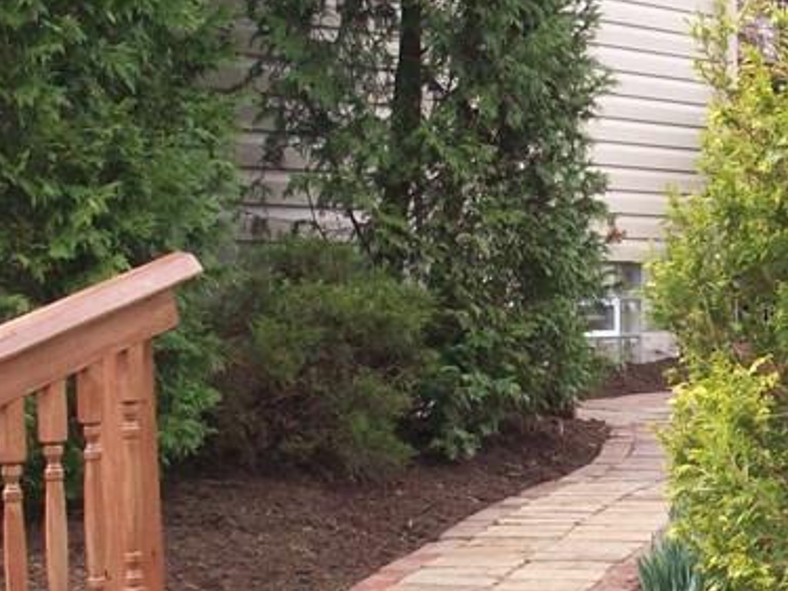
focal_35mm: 101
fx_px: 2298
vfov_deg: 14.6
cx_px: 756
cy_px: 330
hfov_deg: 19.0
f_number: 2.8
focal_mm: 6.2
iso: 80
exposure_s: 1/303
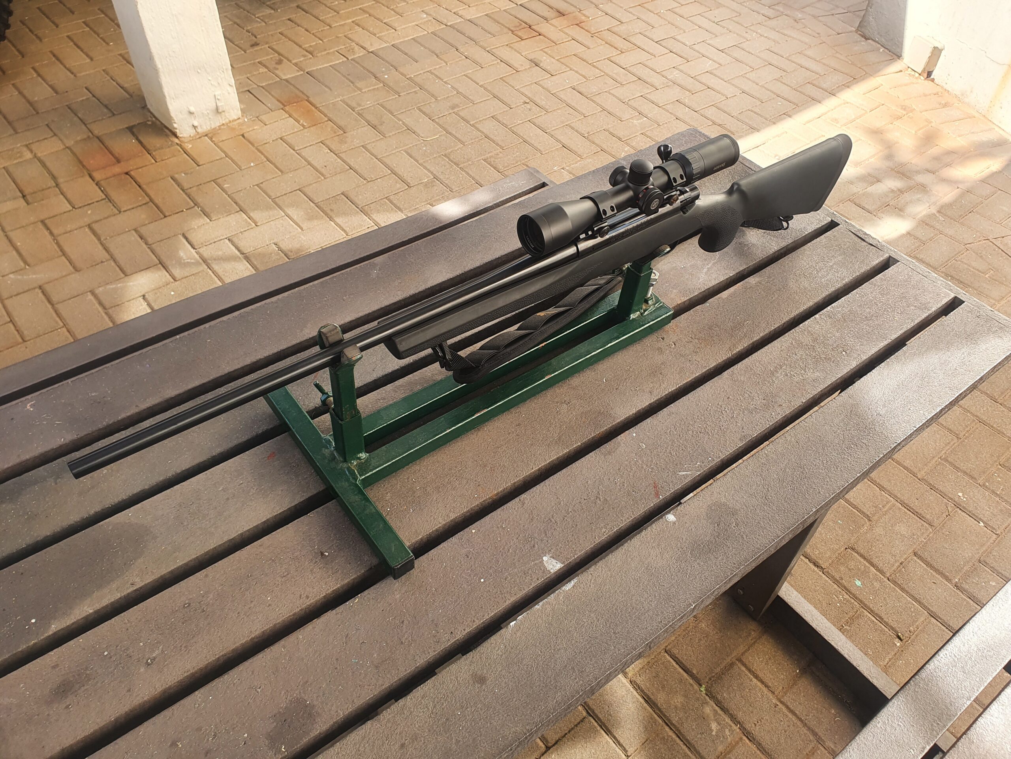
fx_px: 759
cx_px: 506
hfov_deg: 67.3
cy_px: 380
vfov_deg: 53.1
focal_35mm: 26
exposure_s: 1/130
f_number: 2.4
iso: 50
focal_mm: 4.32
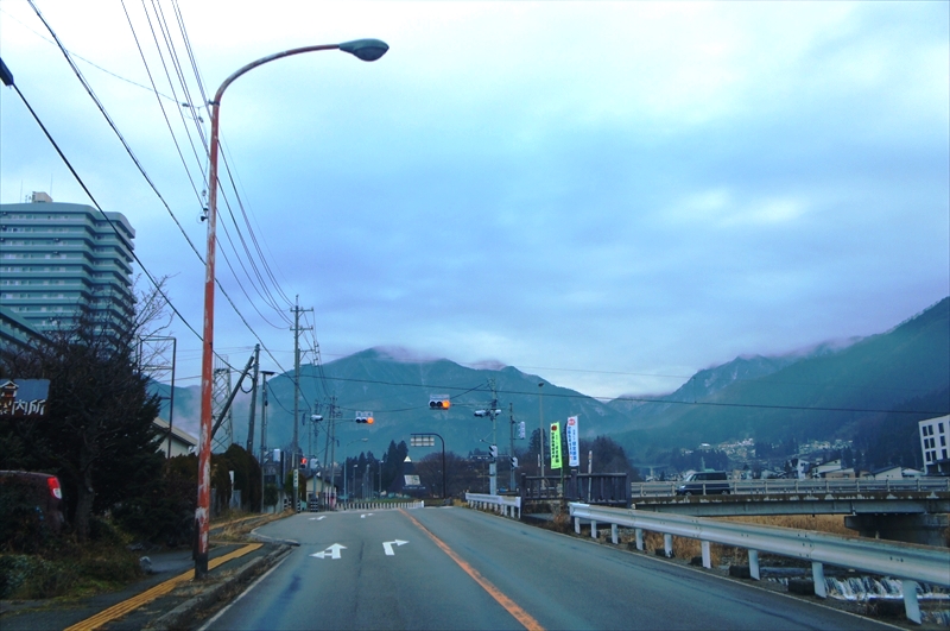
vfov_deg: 36.8
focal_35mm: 36
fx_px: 949
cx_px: 475
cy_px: 316
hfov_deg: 53.2
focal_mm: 24
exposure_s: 1/640
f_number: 4
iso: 200
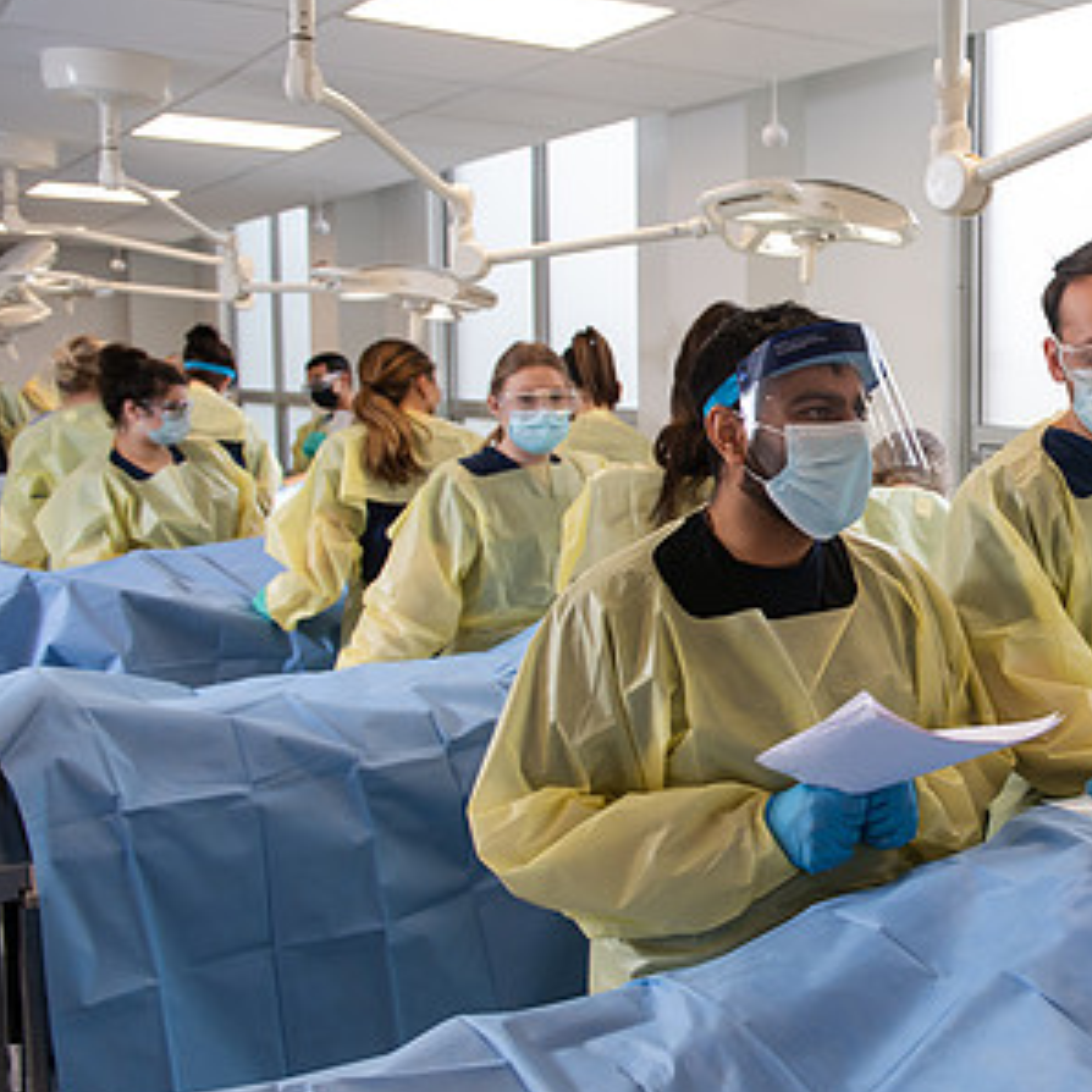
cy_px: 533
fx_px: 1535
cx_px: 1052
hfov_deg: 35.9
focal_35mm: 43
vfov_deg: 39.2
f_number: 4.5
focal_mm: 26
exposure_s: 1/200
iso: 500
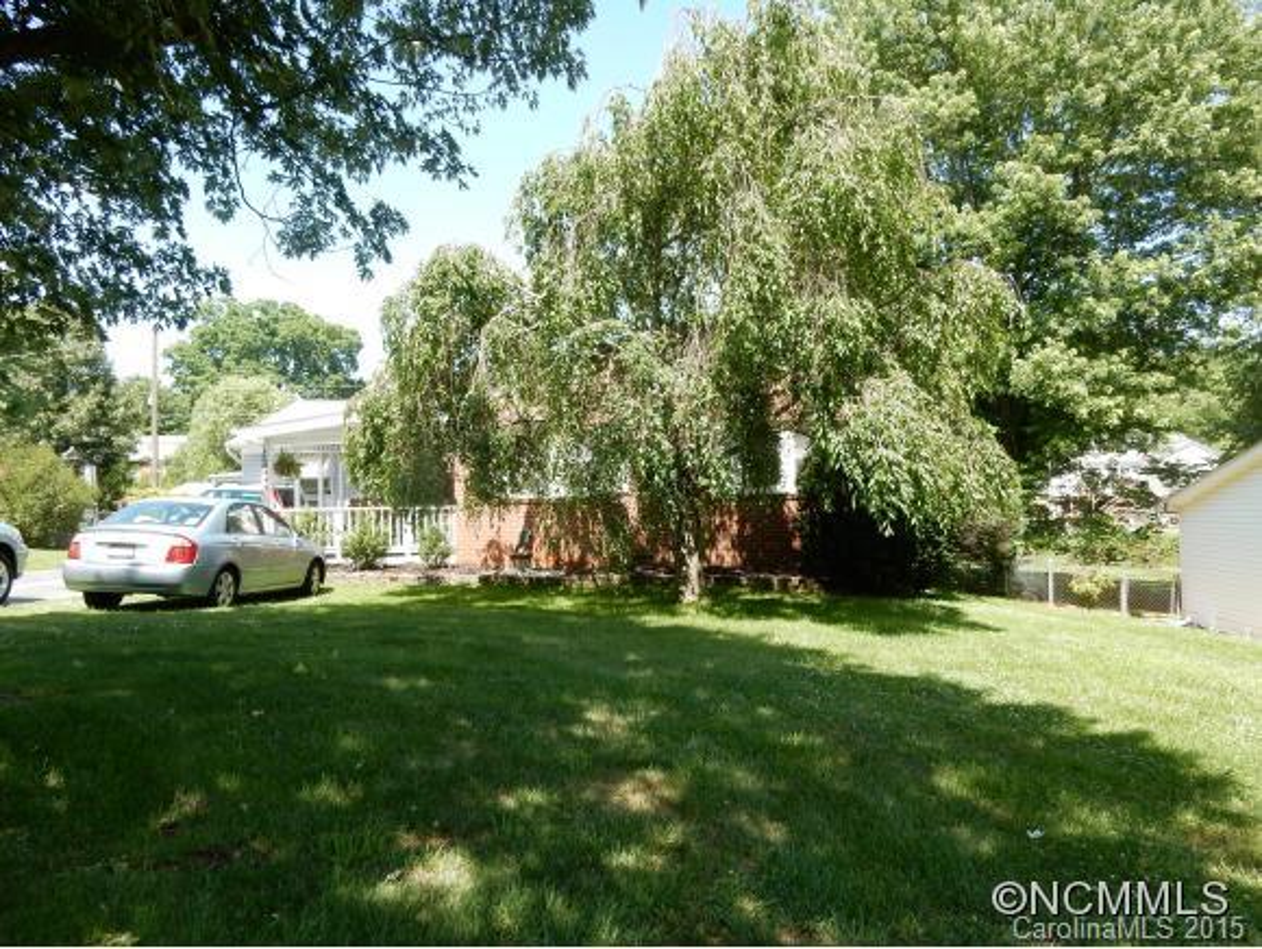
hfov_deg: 69.3
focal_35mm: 25
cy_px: 474
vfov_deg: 54.9
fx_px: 912
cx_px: 631
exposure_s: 1/320
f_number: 3.7
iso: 125
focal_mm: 4.5
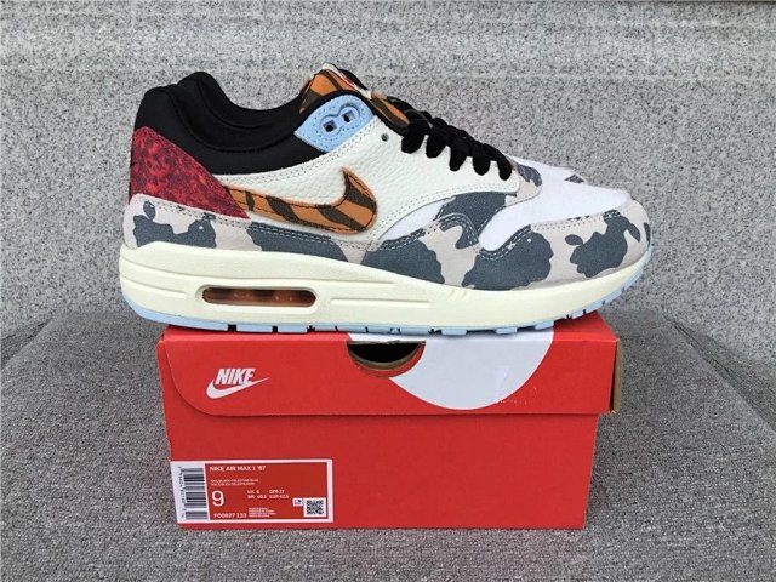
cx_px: 388
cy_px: 291
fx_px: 695
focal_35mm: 31
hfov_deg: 58.4
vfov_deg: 45.4
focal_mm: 3.3
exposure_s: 1/452
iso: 25
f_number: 2.4
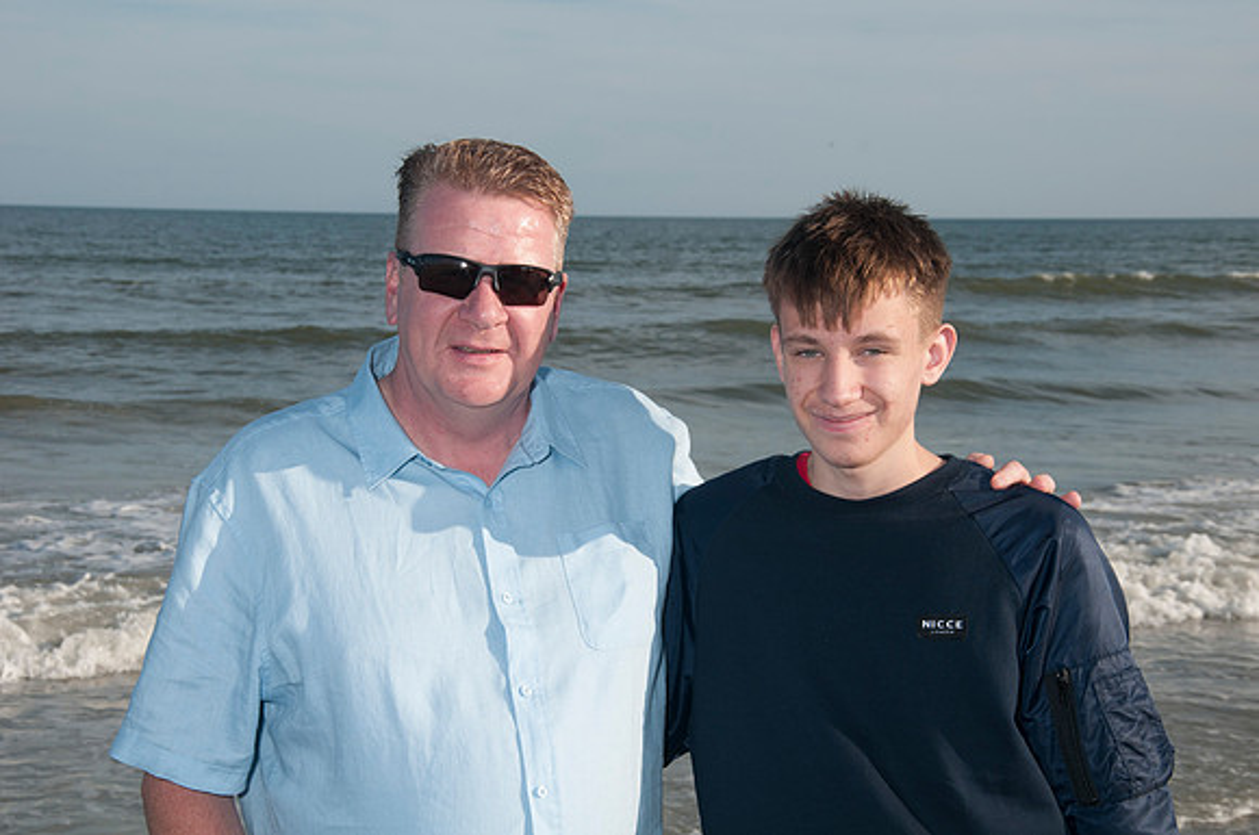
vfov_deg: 18.1
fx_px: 2619
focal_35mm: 75
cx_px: 630
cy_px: 418
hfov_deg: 27.0
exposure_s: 1/250
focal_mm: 50
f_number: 11
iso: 100
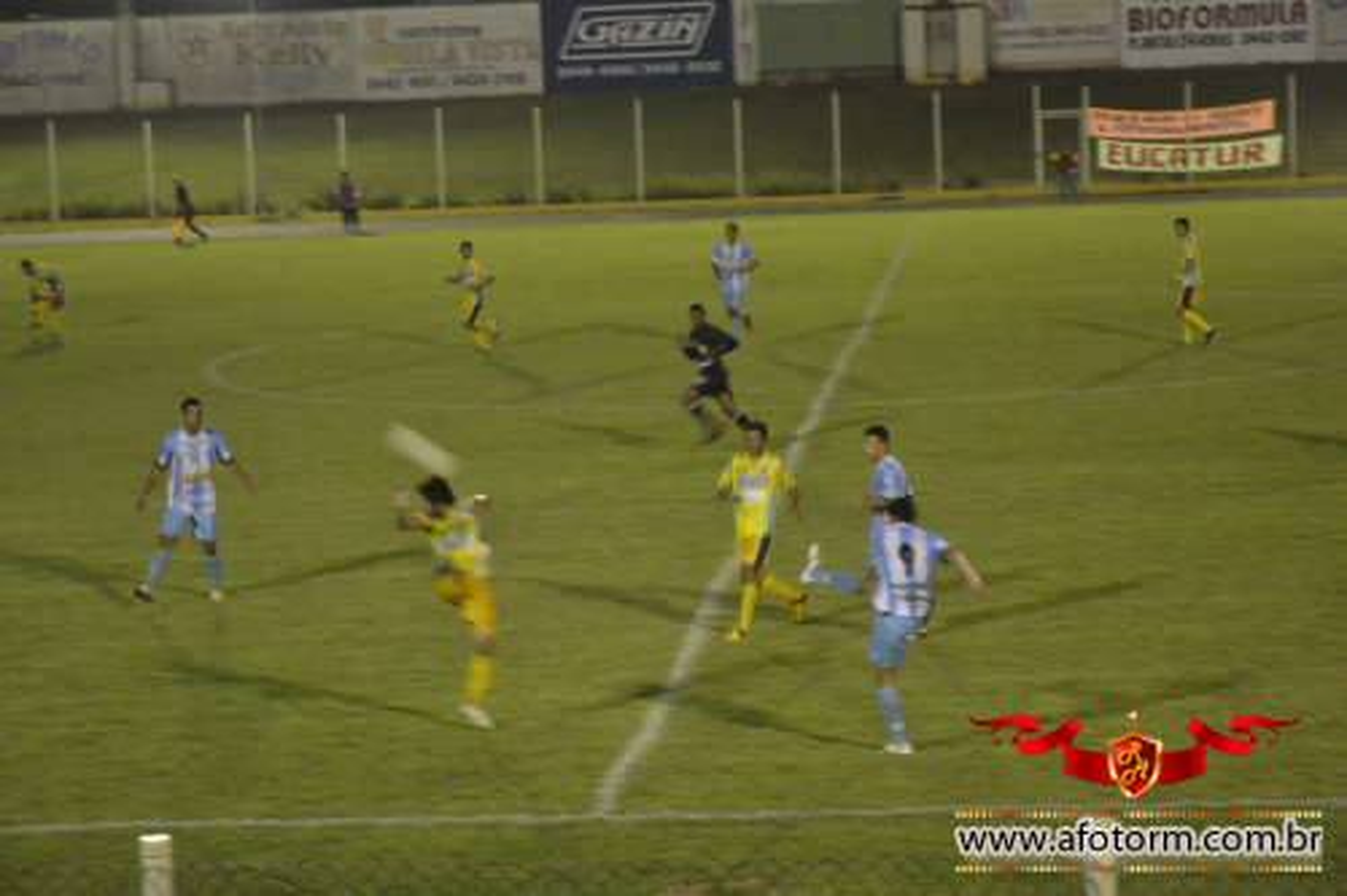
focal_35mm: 105
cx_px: 674
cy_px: 448
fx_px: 3927
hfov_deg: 19.5
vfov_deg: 13.0
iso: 3200
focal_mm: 70
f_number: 5.3
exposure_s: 1/30
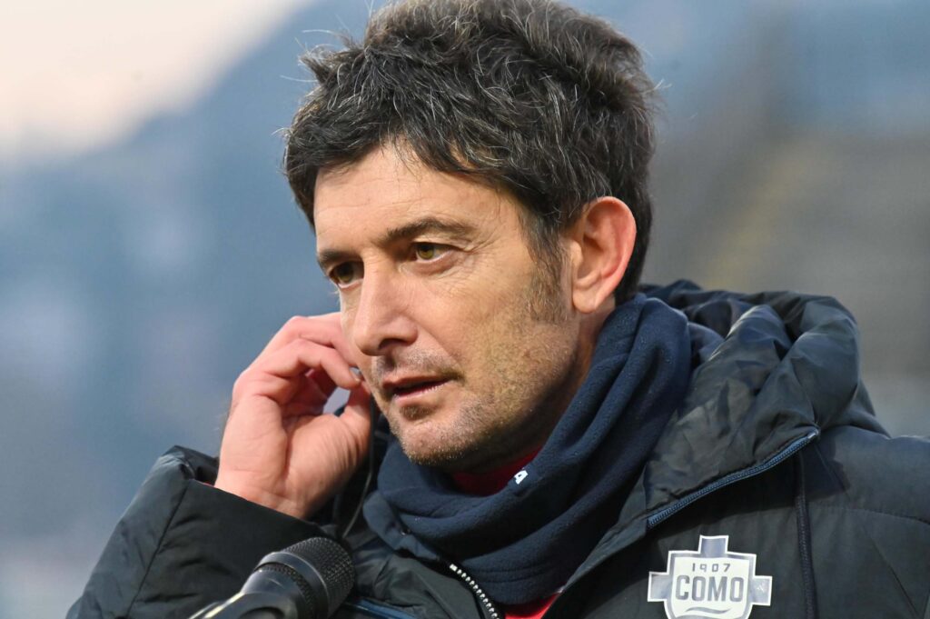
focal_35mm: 240
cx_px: 465
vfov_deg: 5.7
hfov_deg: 8.6
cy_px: 310
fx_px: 6195
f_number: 5.6
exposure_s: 1/1000
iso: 5600
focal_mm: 240
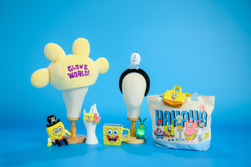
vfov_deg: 39.4
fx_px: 234
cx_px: 126
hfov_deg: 56.5
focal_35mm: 34
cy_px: 84
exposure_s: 1/15
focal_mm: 33.5
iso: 320
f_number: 10
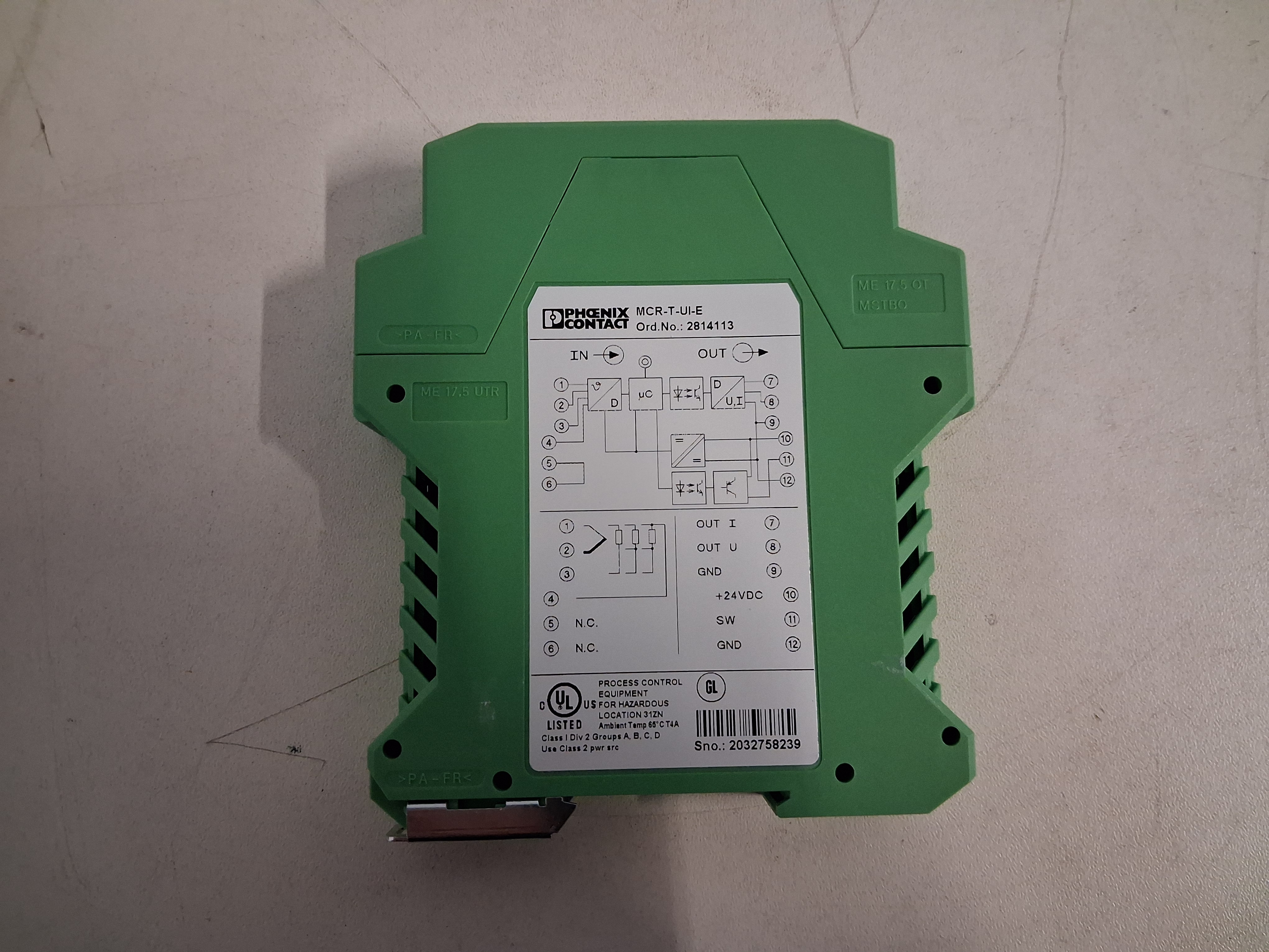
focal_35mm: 27
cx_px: 634
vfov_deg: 51.4
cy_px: 476
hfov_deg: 65.3
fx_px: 990
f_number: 1.8
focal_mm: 4
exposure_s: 1/25
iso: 640
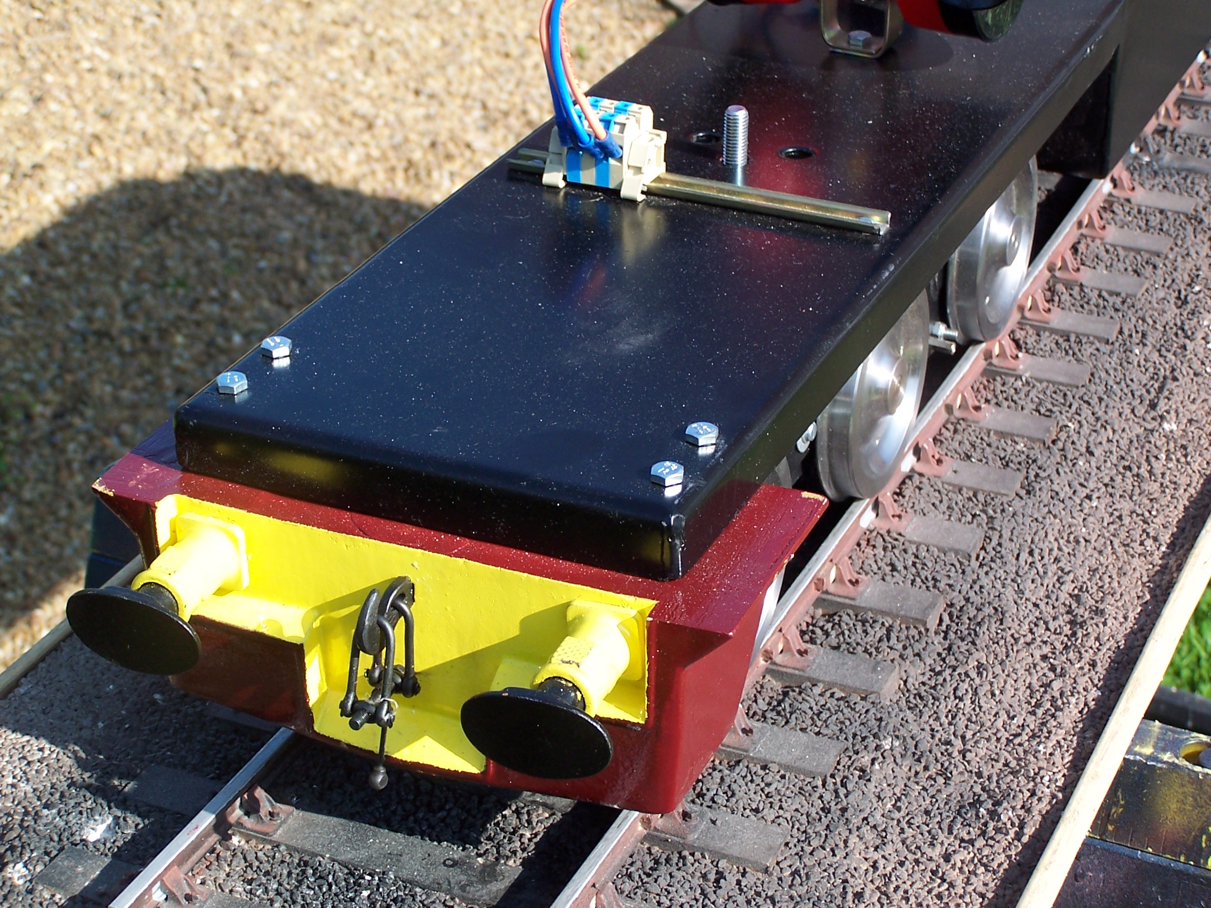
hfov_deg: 26.0
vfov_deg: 19.6
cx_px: 606
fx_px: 2624
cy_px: 454
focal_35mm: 75
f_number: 3.2
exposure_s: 1/350
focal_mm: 12.4
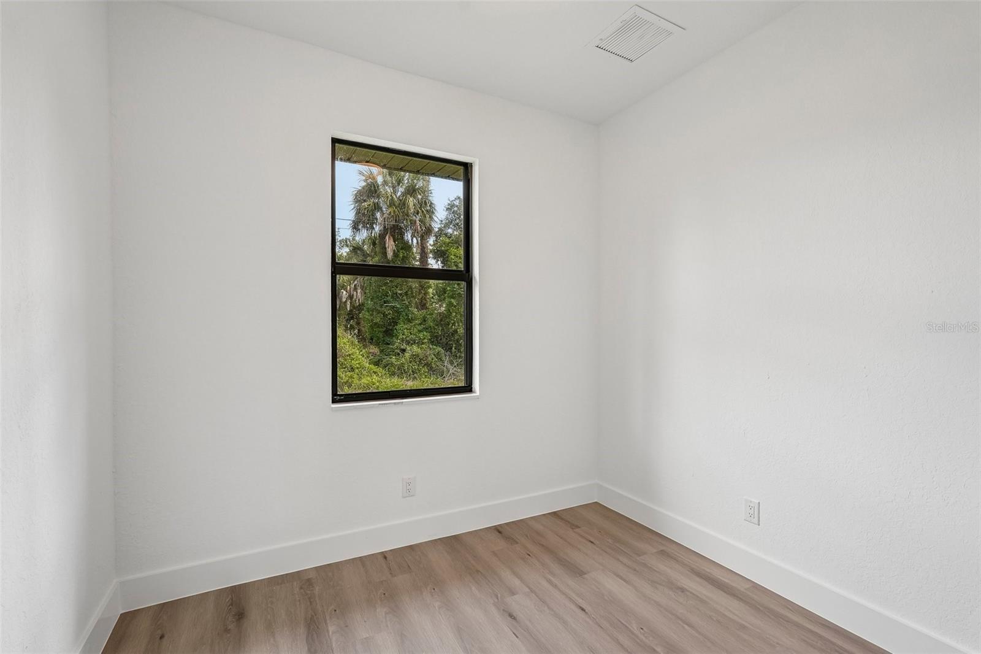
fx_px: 436
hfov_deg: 96.7
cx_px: 490
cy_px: 327
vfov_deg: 73.7
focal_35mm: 16
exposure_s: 1/80
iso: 400
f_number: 8
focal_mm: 16
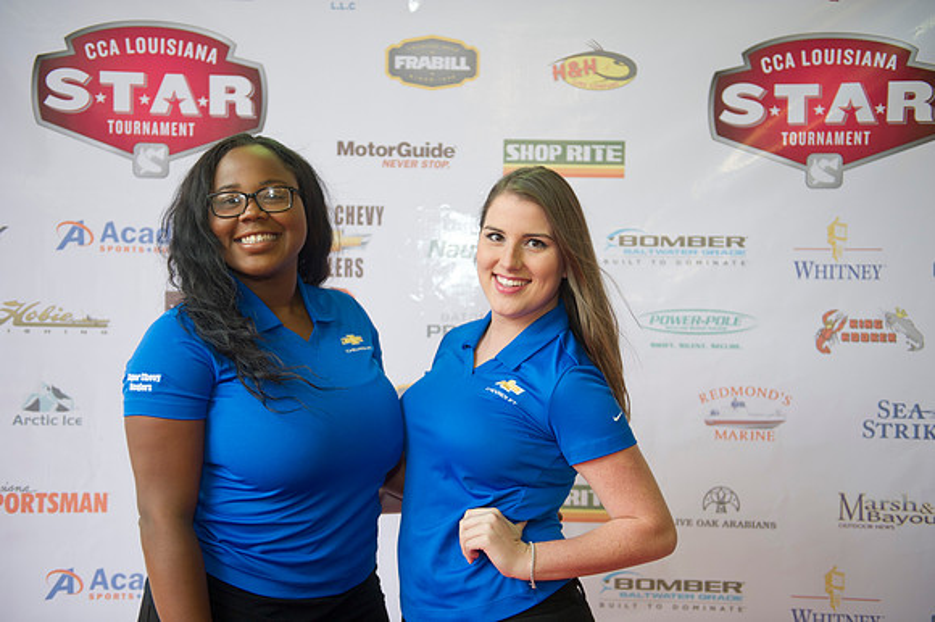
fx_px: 1168
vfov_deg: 29.8
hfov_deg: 43.6
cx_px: 468
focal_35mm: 45
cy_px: 311
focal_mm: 45
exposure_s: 1/125
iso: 640
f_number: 2.8
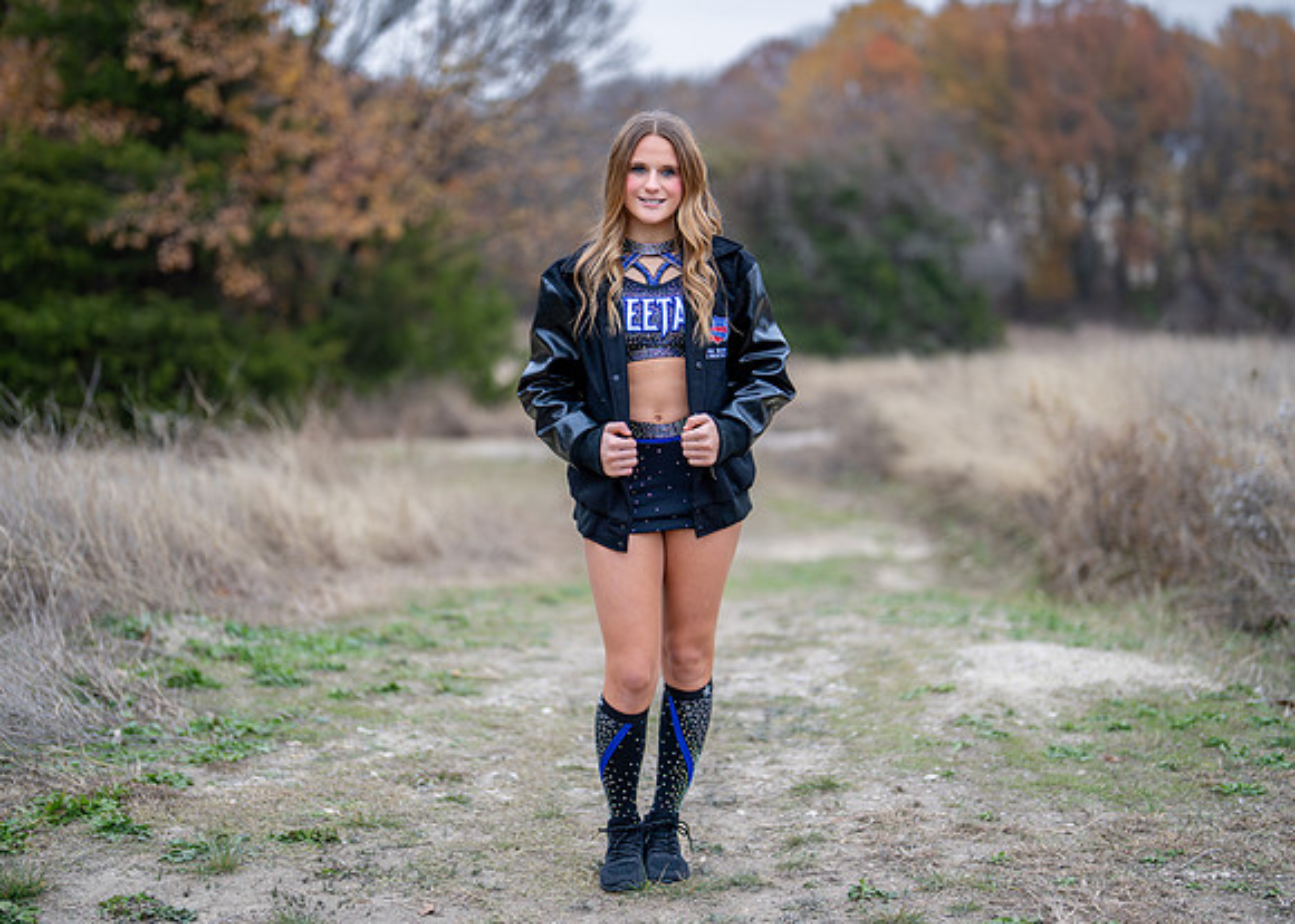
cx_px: 651
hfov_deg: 30.9
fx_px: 2344
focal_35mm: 64
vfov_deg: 22.3
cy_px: 436
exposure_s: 1/1000
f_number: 1.2
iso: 400
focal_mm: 50
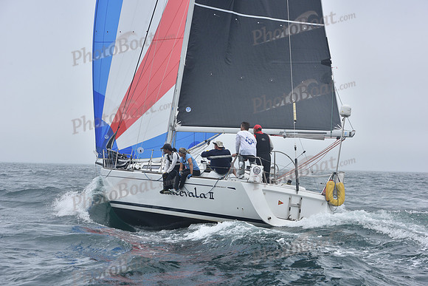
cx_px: 214
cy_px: 143
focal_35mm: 70
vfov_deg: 19.5
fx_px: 832
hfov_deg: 28.8
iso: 250
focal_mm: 70
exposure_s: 1/800
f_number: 9
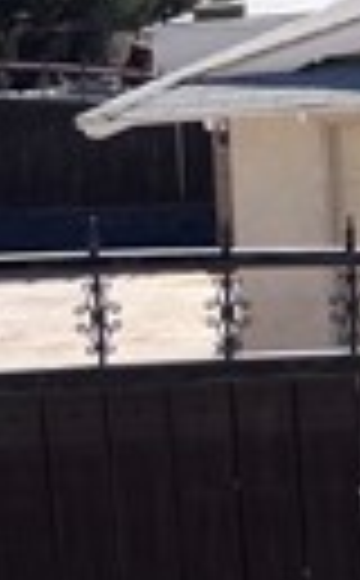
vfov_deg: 15.1
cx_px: 1359
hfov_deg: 7.4
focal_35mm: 137
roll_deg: -1.2
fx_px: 2163
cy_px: 22
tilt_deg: -5.2
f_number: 1.6
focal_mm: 5.1
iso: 50
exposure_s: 1/3521
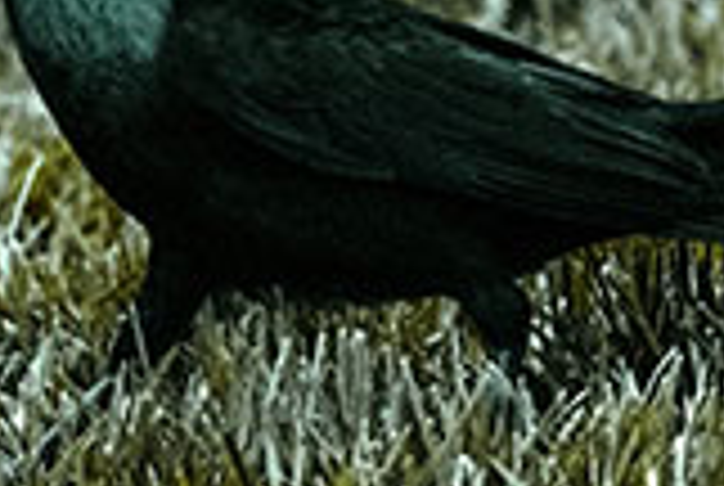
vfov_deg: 0.6
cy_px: 232
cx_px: 162
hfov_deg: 0.9
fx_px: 43681
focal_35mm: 2168
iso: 3200
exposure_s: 1/3200
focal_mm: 700
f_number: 11
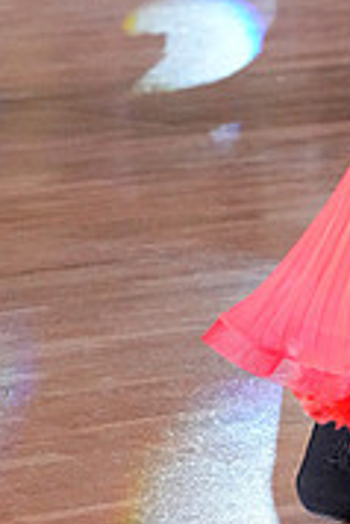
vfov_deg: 5.0
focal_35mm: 407
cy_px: -106
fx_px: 5923
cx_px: 563
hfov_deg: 3.4
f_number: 5.6
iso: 10000
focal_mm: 125
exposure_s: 1/400
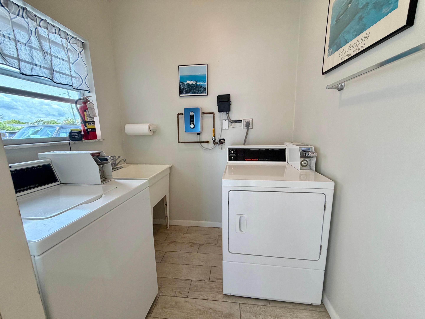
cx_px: 212
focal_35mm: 14
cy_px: 160
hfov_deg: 102.1
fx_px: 172
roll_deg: +2.2
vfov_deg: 85.7
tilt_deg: -9.9
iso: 200
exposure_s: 1/120
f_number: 2.2
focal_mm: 2.22
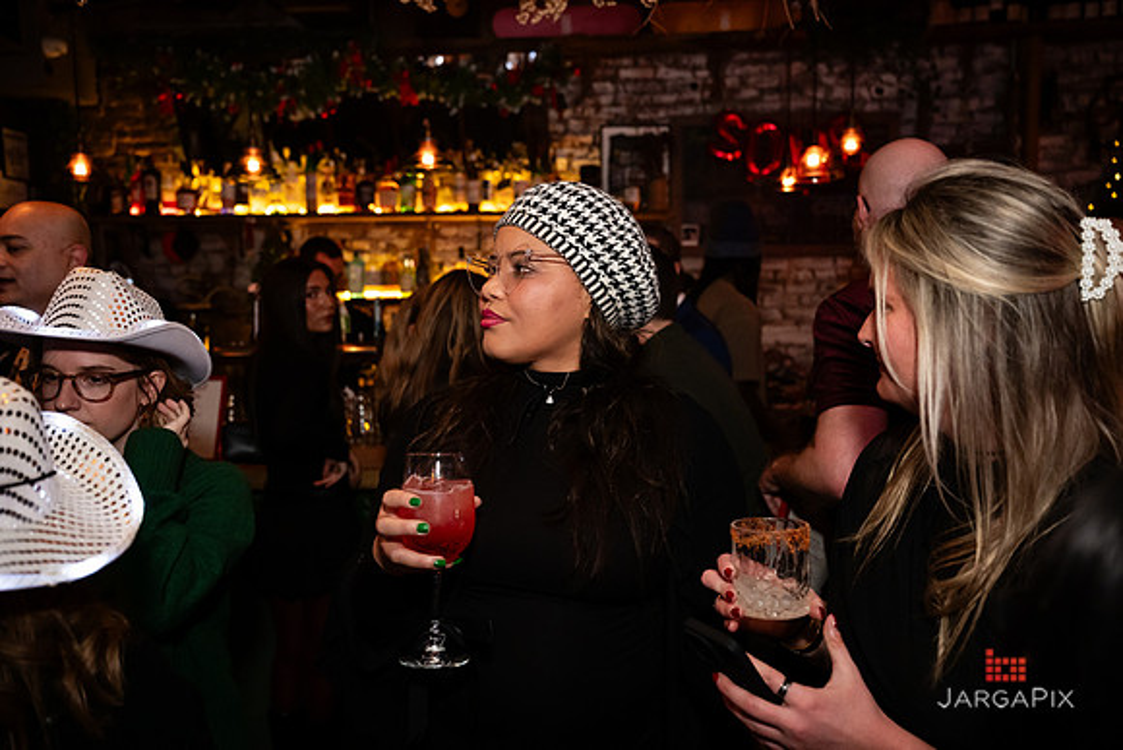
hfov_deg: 64.5
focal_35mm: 29
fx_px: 890
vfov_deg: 45.7
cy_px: 375
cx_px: 562
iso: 3200
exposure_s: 1/125
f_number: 3.2
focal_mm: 28
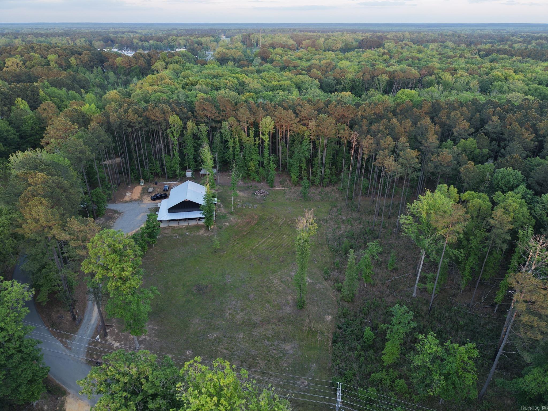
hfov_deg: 71.6
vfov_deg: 56.8
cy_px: 206
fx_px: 380
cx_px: 274
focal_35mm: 24
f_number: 1.8
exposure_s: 1/60
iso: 100
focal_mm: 8.67
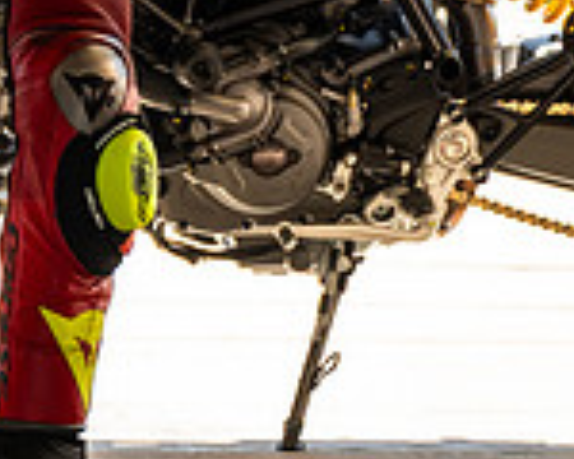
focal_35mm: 1147
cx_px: -15
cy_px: -266
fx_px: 19485
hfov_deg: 1.7
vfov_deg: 1.3
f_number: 5
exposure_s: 1/250
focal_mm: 211
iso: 640
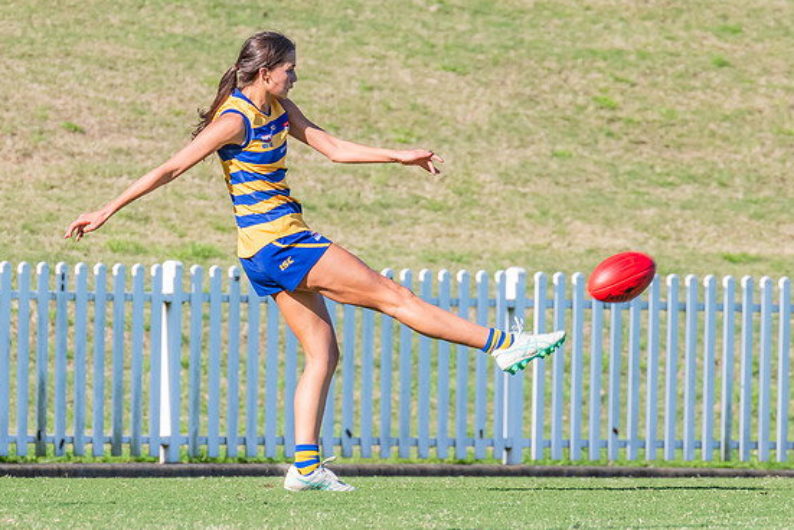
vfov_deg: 1.6
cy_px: 210
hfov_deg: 2.4
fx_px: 19087
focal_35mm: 865
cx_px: 276
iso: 800
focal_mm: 420
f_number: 9
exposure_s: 1/1250
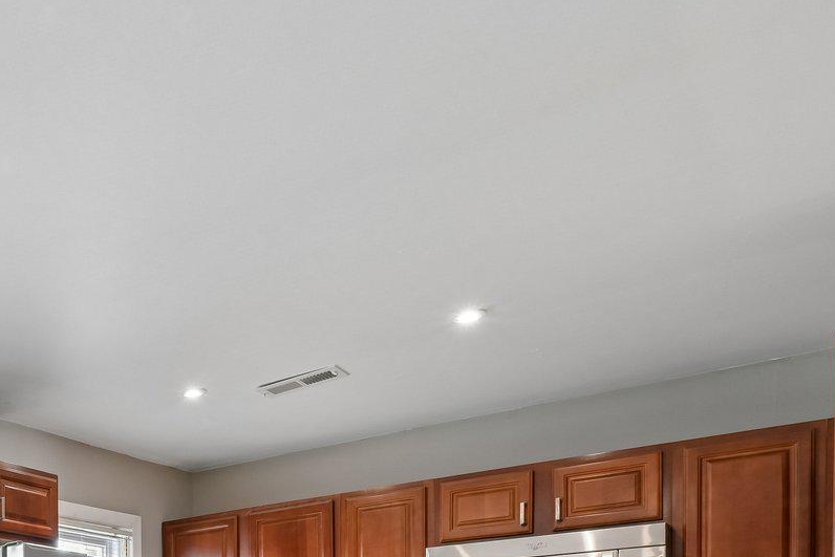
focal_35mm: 36
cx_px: -119
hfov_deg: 40.7
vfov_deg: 30.0
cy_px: 711
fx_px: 835
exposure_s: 1/3.33
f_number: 11
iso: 400
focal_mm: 14
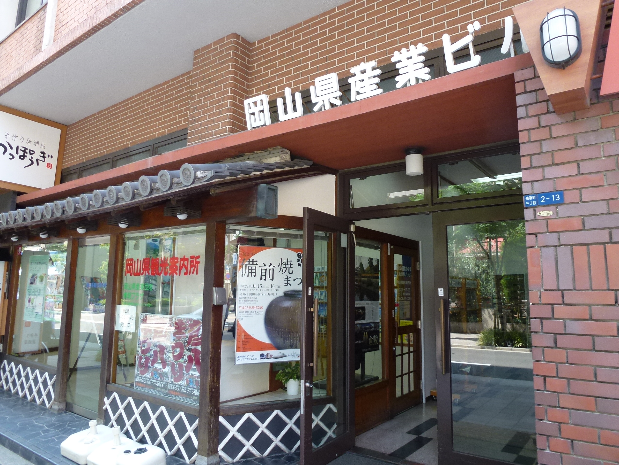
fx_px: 429
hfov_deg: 71.6
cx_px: 310
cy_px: 232
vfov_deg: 56.8
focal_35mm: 24
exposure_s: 1/60
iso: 125
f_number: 3.3
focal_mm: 4.3
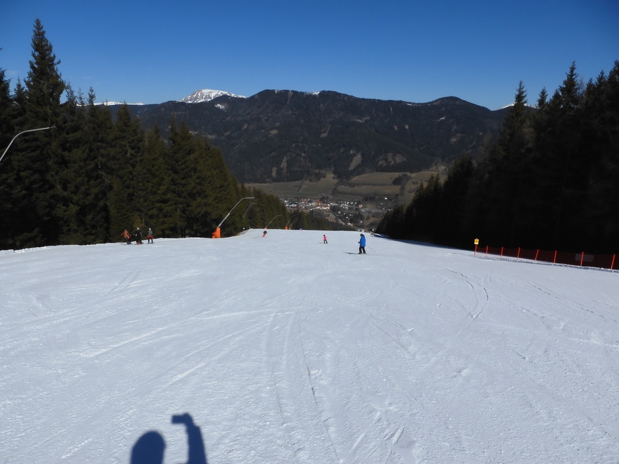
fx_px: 429
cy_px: 232
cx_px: 310
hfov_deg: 71.6
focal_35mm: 24
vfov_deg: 56.8
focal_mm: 4.3
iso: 100
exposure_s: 1/1600
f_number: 5
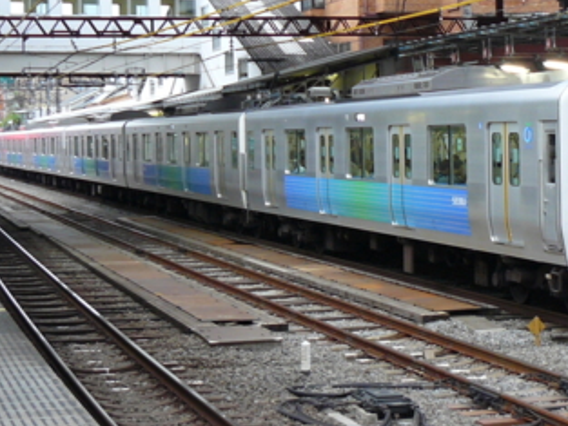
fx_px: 1559
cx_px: 377
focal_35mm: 95
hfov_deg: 20.6
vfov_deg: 15.6
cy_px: 165
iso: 125
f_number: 2.8
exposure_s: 1/30
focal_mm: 6.8
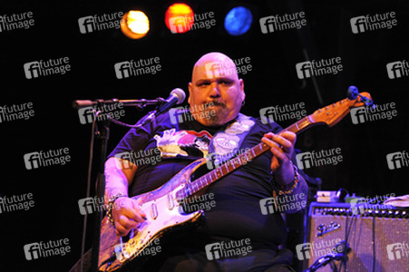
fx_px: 885
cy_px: 136
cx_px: 204
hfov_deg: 26.0
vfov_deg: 17.5
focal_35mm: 78
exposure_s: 1/200
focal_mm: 78
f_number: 3.2
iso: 1600
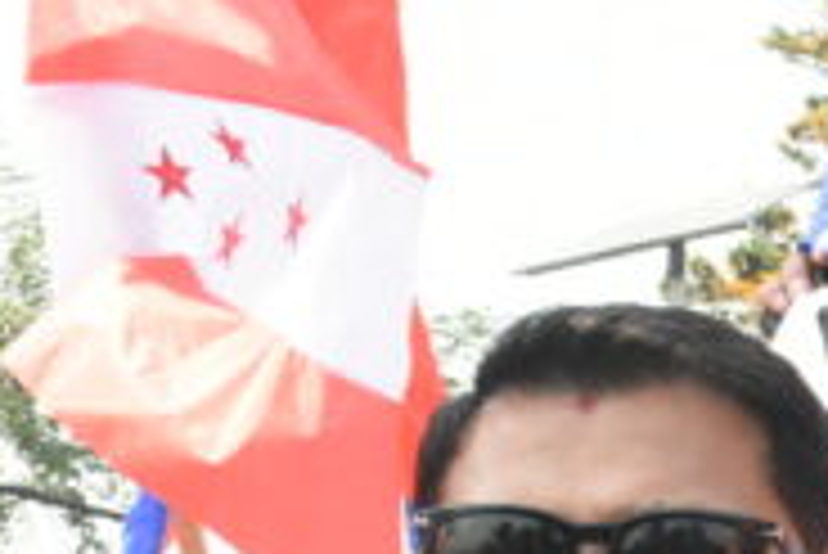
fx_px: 3892
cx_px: 1390
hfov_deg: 11.4
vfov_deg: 7.9
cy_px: 955
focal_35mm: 169
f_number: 8
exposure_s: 1/500
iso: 1250
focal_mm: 27
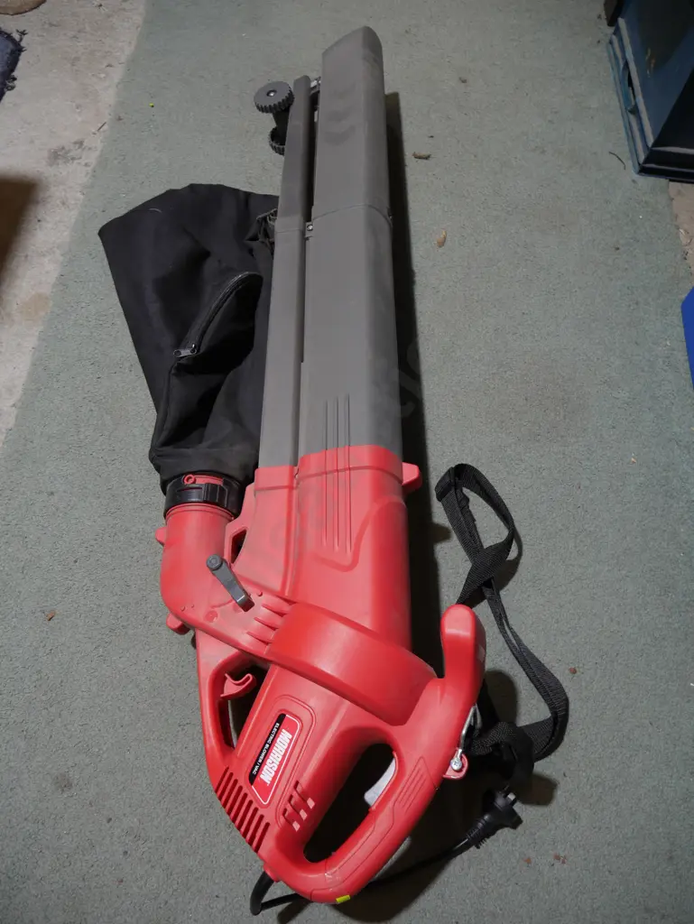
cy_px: 462
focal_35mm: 28
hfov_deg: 49.8
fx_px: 748
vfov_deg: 63.4
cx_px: 347
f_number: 3.5
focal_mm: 14
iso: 250
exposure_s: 1/60
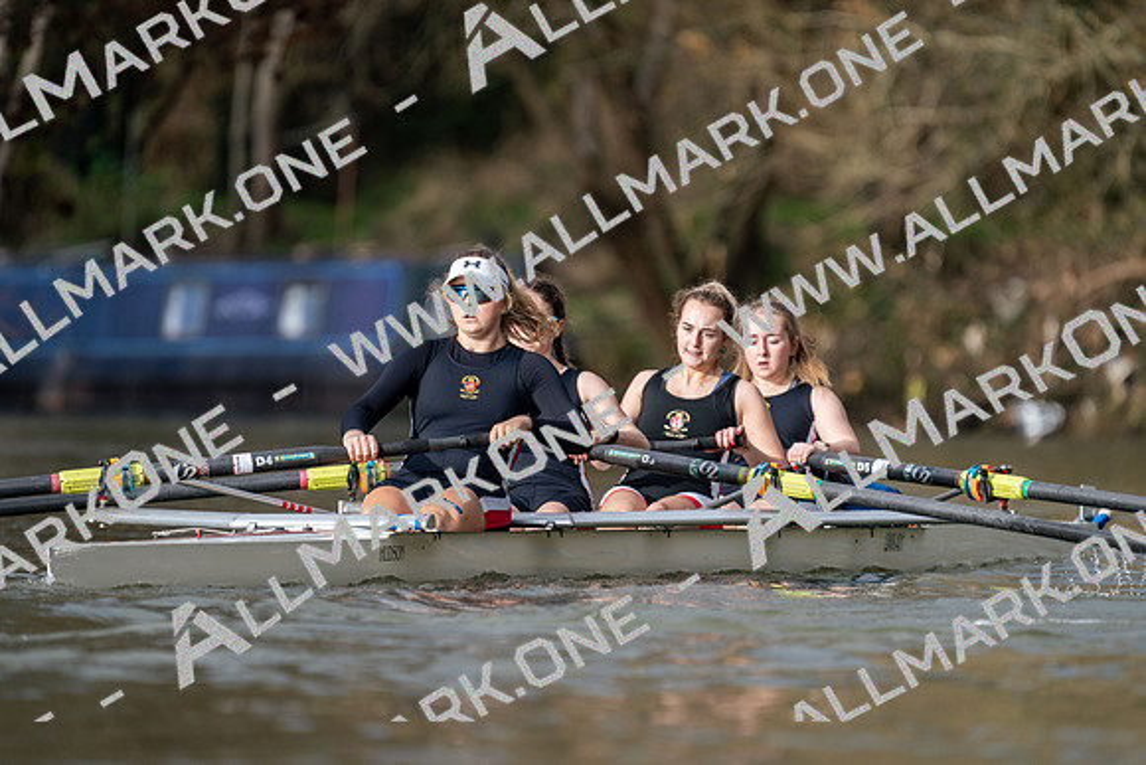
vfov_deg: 2.3
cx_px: 573
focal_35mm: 600
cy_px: 382
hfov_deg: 3.4
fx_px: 19104
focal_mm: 600
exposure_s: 1/1600
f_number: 6.3
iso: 400
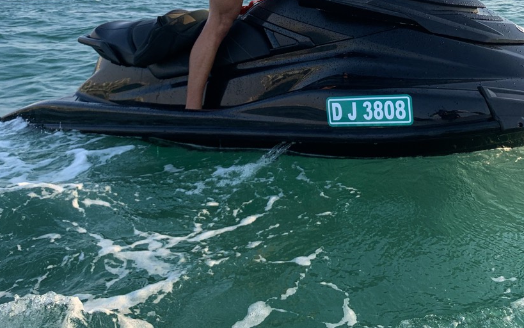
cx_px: 263
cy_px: -1
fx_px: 528
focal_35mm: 37
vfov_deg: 31.8
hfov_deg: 52.7
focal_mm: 4.25
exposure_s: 1/1163
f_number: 1.8
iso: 25
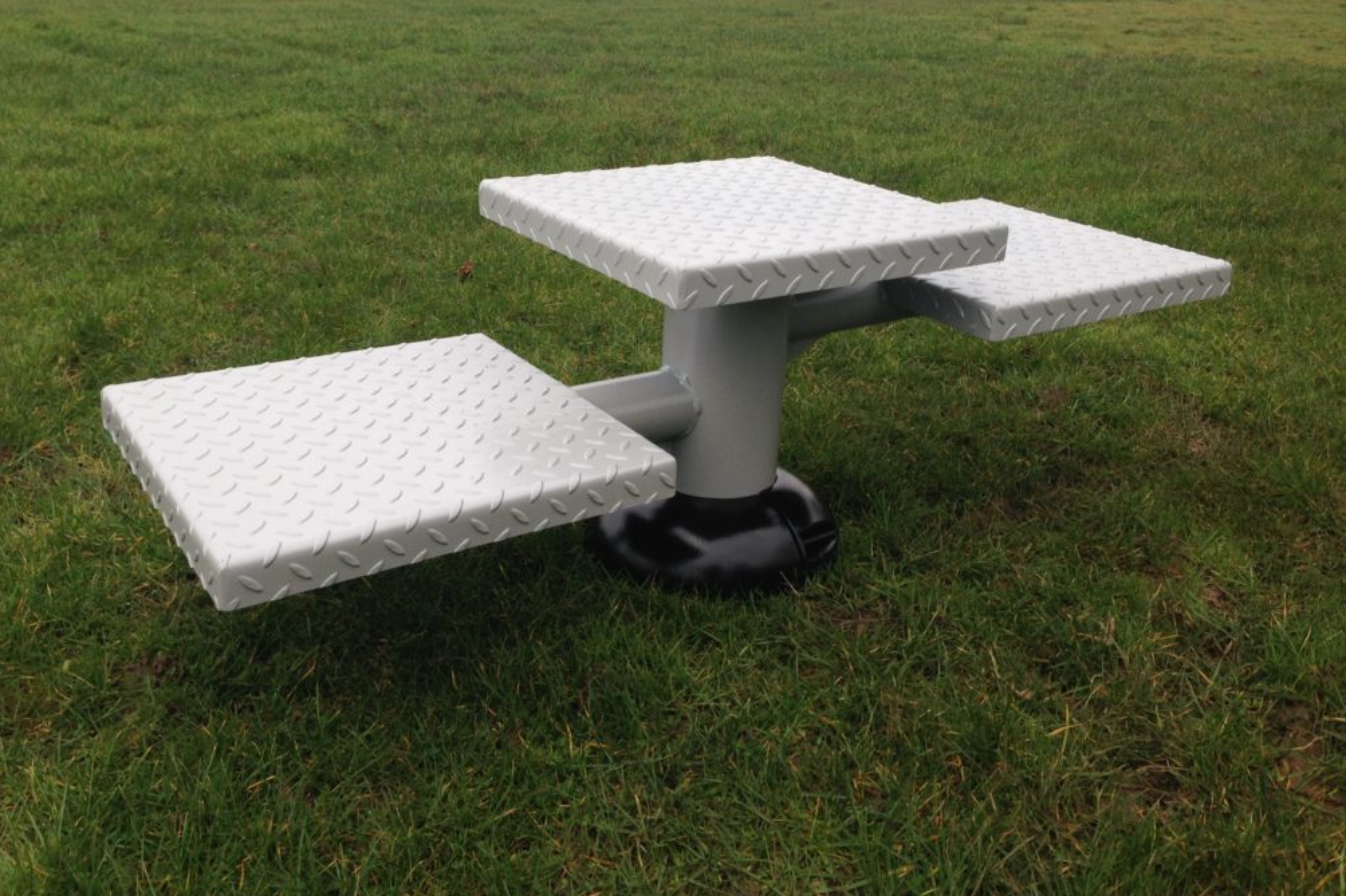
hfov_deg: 54.4
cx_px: 672
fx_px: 1308
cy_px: 386
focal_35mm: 35
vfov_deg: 37.8
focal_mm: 4.12
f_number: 2.4
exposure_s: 1/596
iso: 50
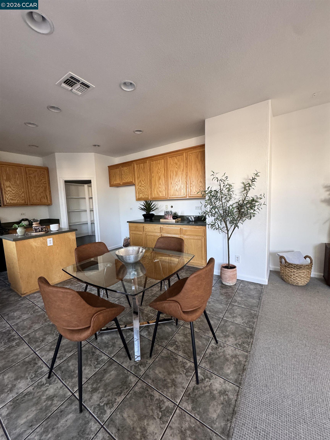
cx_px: 165
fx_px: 178
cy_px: 220
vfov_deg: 102.1
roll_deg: +3.2
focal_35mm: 14
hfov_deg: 85.7
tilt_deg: -6.4
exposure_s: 1/60
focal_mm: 2.22
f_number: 2.2
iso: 320
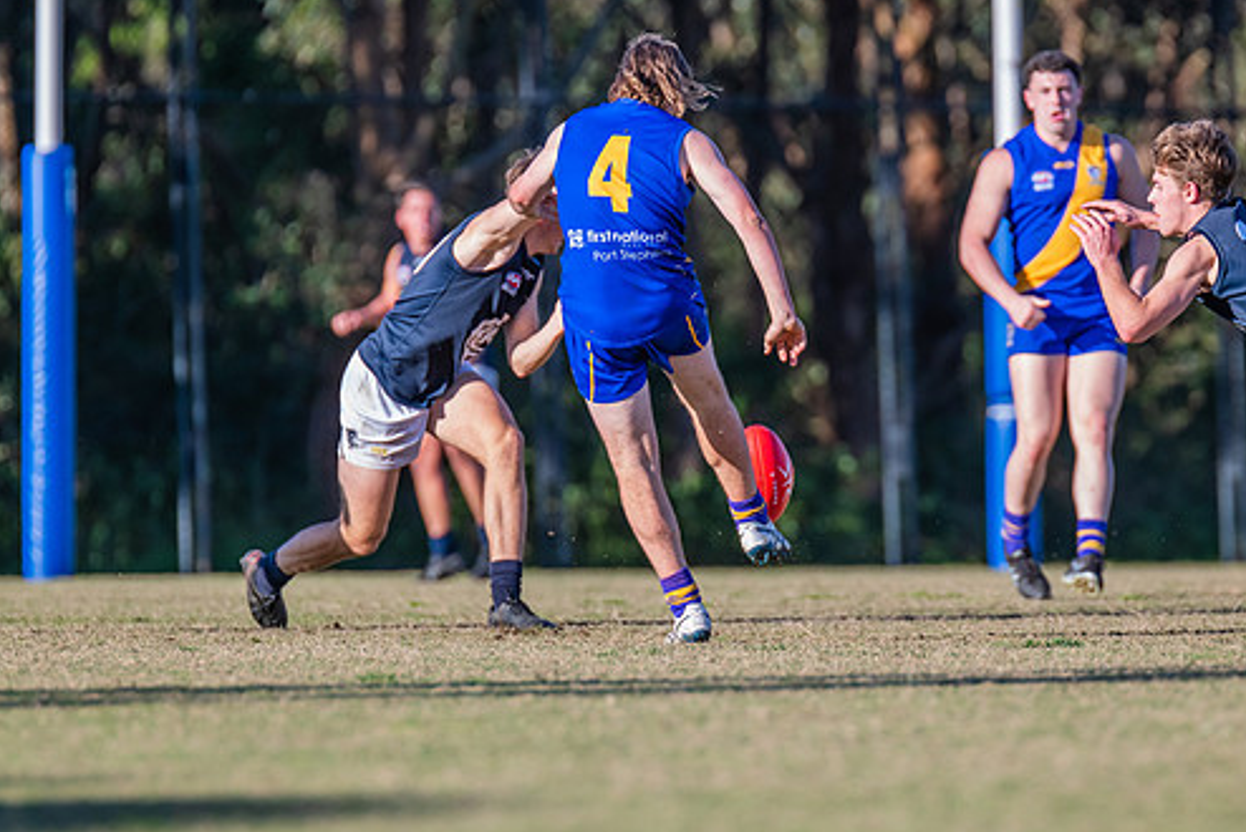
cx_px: 669
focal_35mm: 516
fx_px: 17869
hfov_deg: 4.0
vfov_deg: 2.7
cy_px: 354
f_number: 5.6
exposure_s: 1/2000
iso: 800
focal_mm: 420
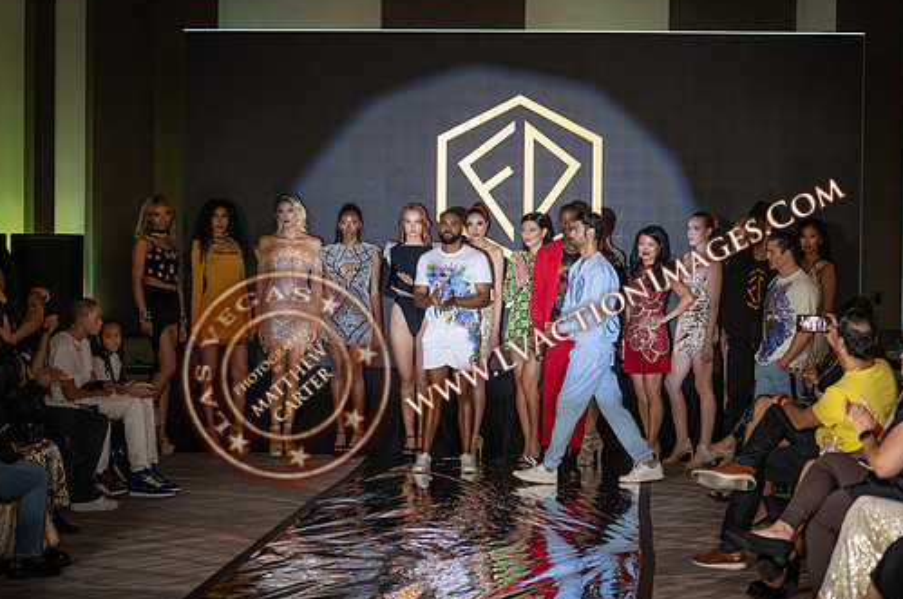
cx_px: 488
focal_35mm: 86
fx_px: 2154
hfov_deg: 23.7
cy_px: 335
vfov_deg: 15.8
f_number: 2.8
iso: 1600
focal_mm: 70
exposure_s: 1/200
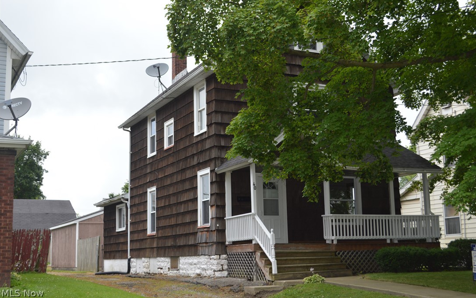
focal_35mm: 49
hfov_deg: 41.1
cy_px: 141
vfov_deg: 26.3
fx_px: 636
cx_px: 238
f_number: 4.8
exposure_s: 1/125
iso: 280
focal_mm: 32
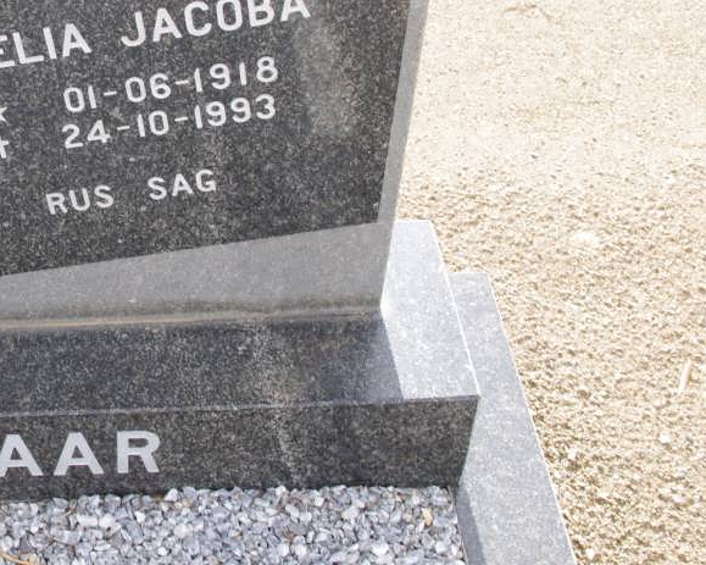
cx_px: 18
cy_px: 134
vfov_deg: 21.6
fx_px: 1462
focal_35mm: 70
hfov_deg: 25.9
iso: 800
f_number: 11
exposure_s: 1/125
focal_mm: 24.38
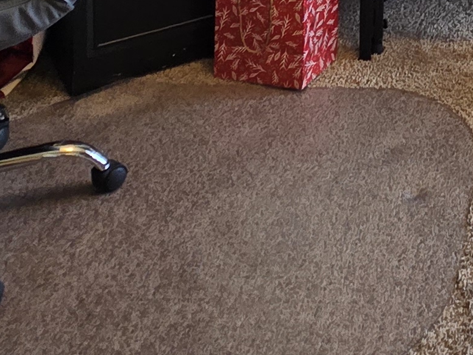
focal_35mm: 67
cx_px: 641
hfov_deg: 24.6
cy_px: -343
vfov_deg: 16.8
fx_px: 916
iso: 125
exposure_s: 1/60
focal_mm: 2.2
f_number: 2.2
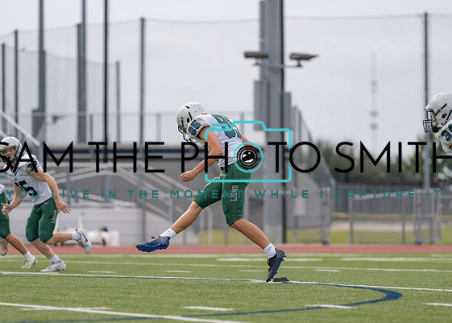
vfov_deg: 5.7
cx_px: 228
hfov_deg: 8.0
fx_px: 3236
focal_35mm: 252
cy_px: 183
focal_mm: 200
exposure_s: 1/1250
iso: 100
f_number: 2.8
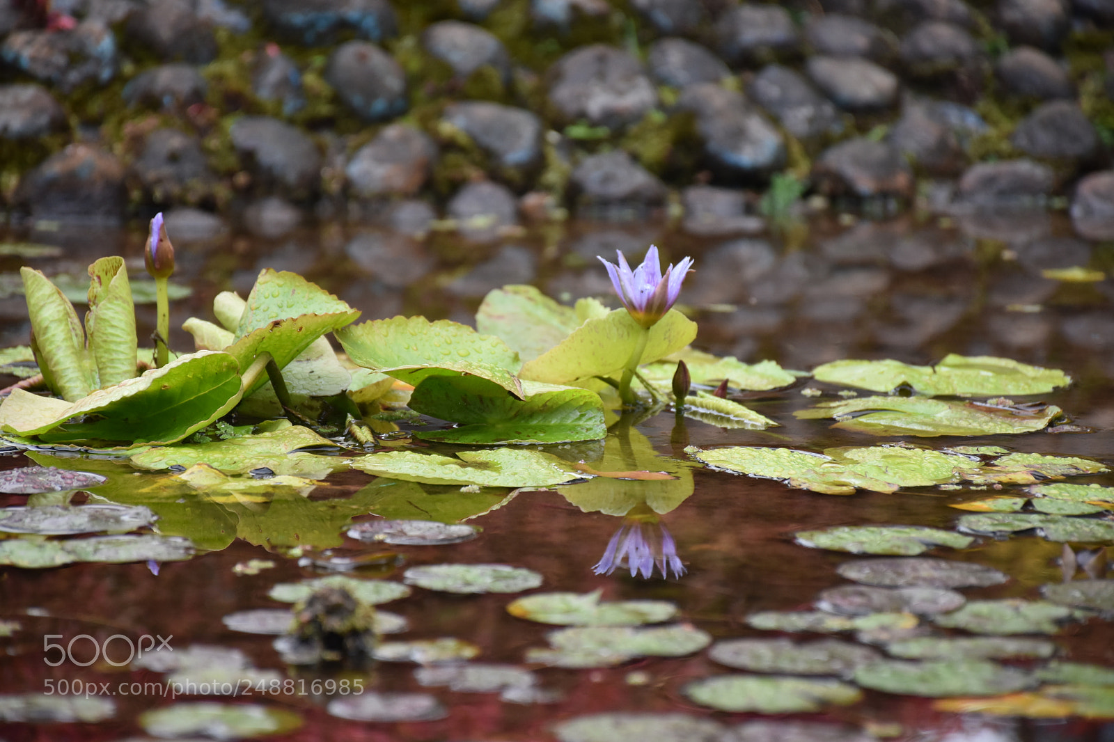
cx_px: 557
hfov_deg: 9.8
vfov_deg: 6.5
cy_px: 371
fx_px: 6497
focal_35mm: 210
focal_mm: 140
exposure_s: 1/250
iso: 640
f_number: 5.6
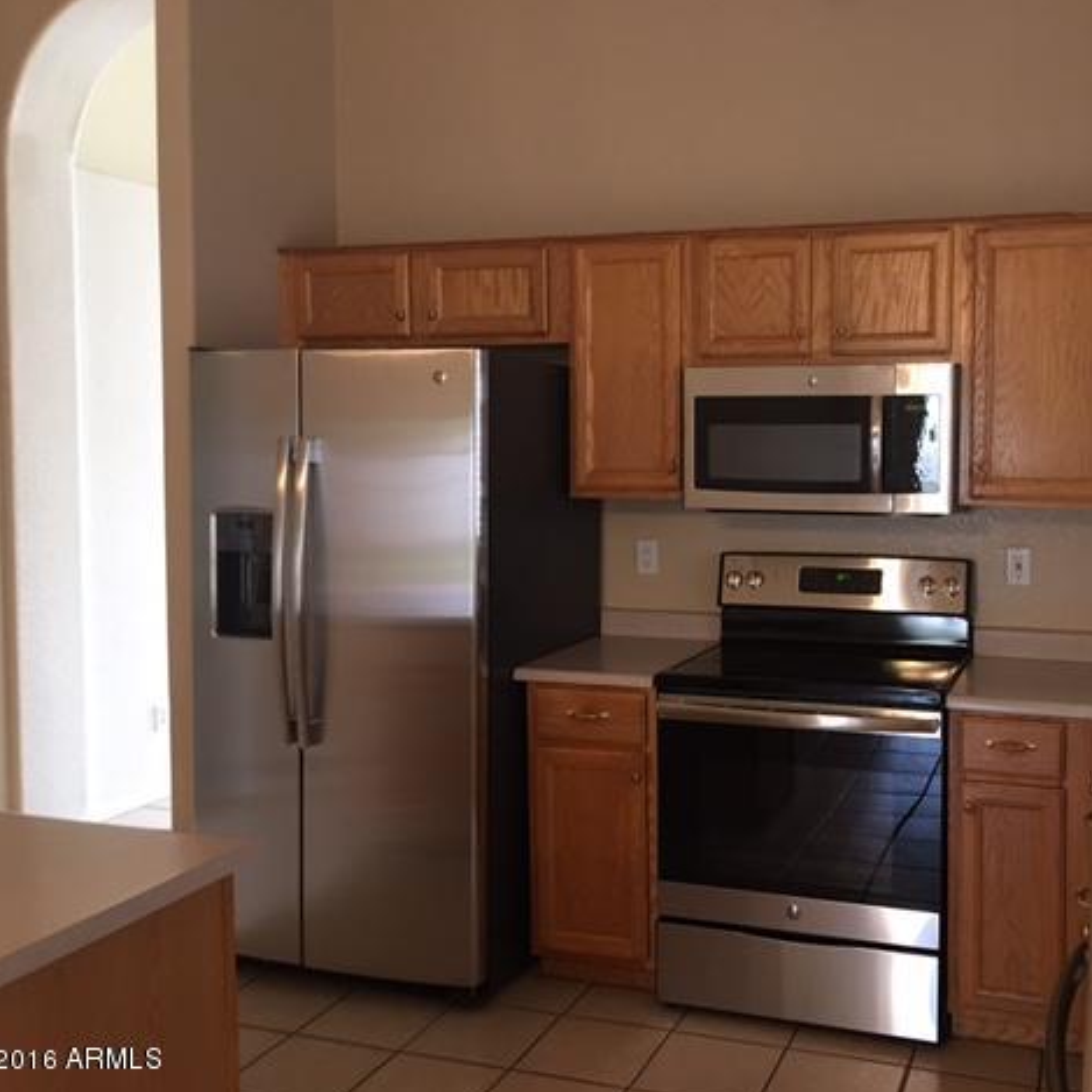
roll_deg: -0.7
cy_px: 547
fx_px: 1249
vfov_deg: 47.2
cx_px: 724
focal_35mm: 35
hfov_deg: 46.5
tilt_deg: -3.6
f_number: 2.2
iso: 64
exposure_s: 1/15
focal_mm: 4.15
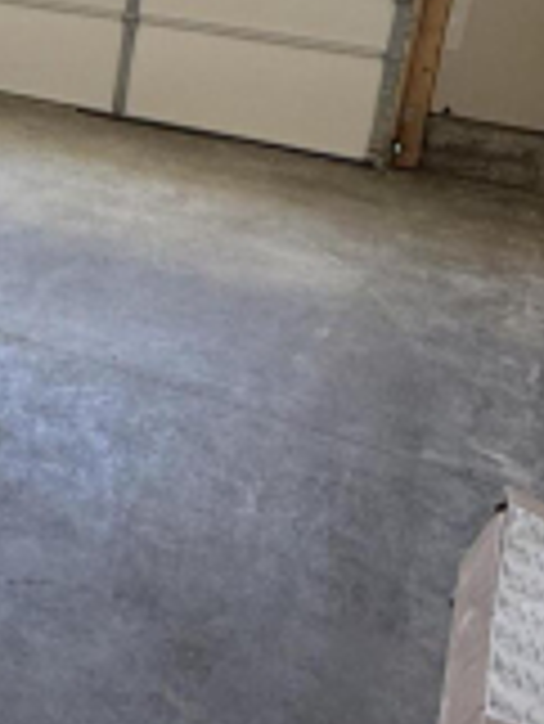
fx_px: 1214
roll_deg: -3.0
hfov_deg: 21.3
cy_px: 83
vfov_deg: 31.7
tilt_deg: -15.2
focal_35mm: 58
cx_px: -274
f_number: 2.2
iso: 320
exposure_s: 1/120
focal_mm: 2.22
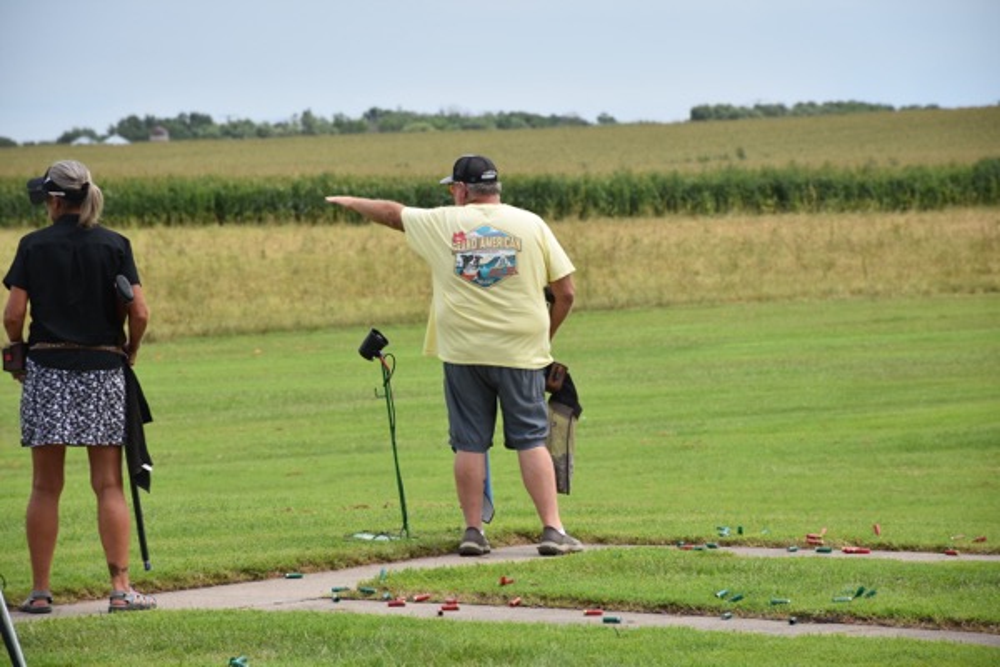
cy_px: 334
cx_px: 500
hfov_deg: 10.5
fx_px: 5416
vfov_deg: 7.0
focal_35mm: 195
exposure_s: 1/500
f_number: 8
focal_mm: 130
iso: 200
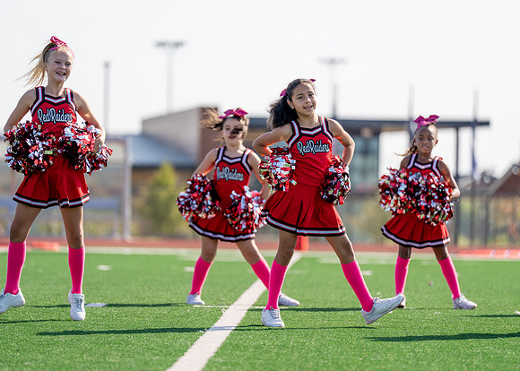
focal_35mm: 210
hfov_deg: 9.6
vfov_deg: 6.9
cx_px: 260
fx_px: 3094
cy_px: 186
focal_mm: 200
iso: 100
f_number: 2.8
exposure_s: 1/1250
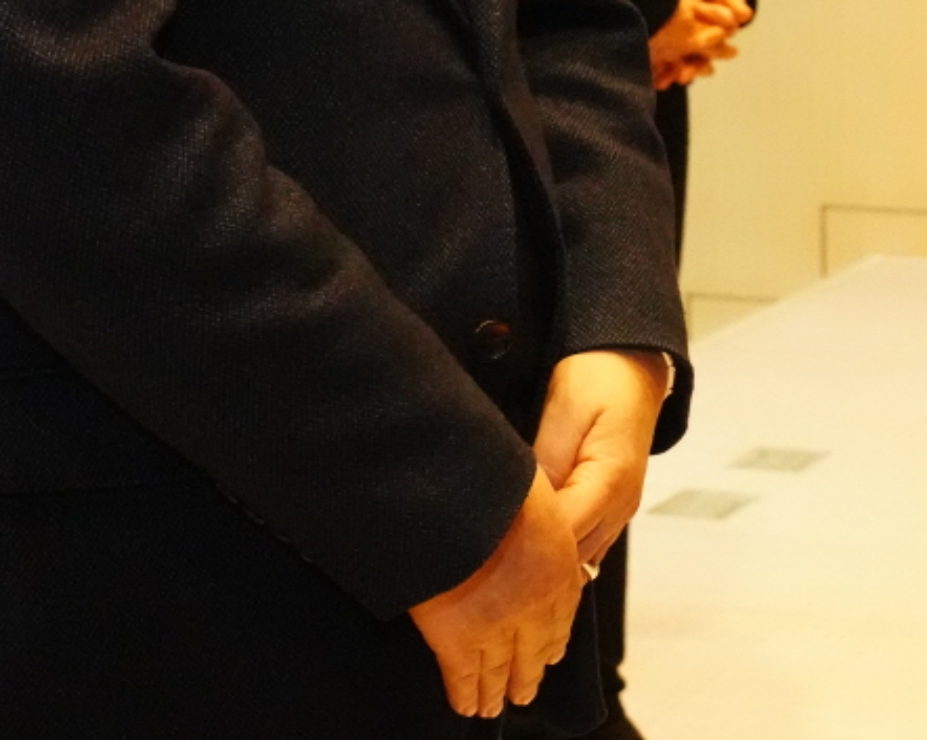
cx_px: 1286
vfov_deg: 11.7
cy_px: -52
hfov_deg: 14.1
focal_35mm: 130
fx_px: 3564
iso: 16000
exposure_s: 1/160
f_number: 5.6
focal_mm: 34
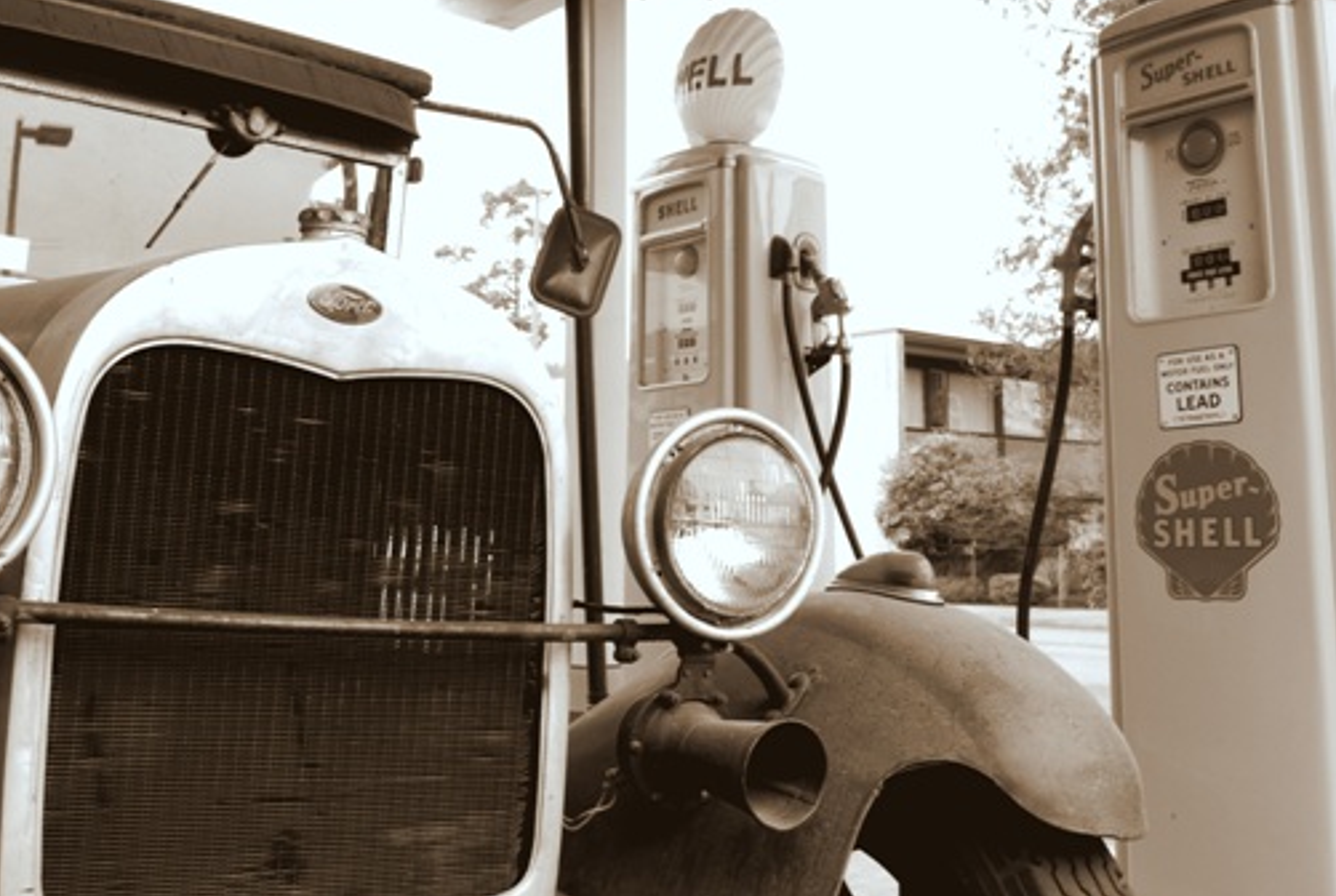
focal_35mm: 42
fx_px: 1561
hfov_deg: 46.2
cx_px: 567
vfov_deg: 31.9
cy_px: 356
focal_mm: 22
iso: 400
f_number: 9
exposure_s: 1/30
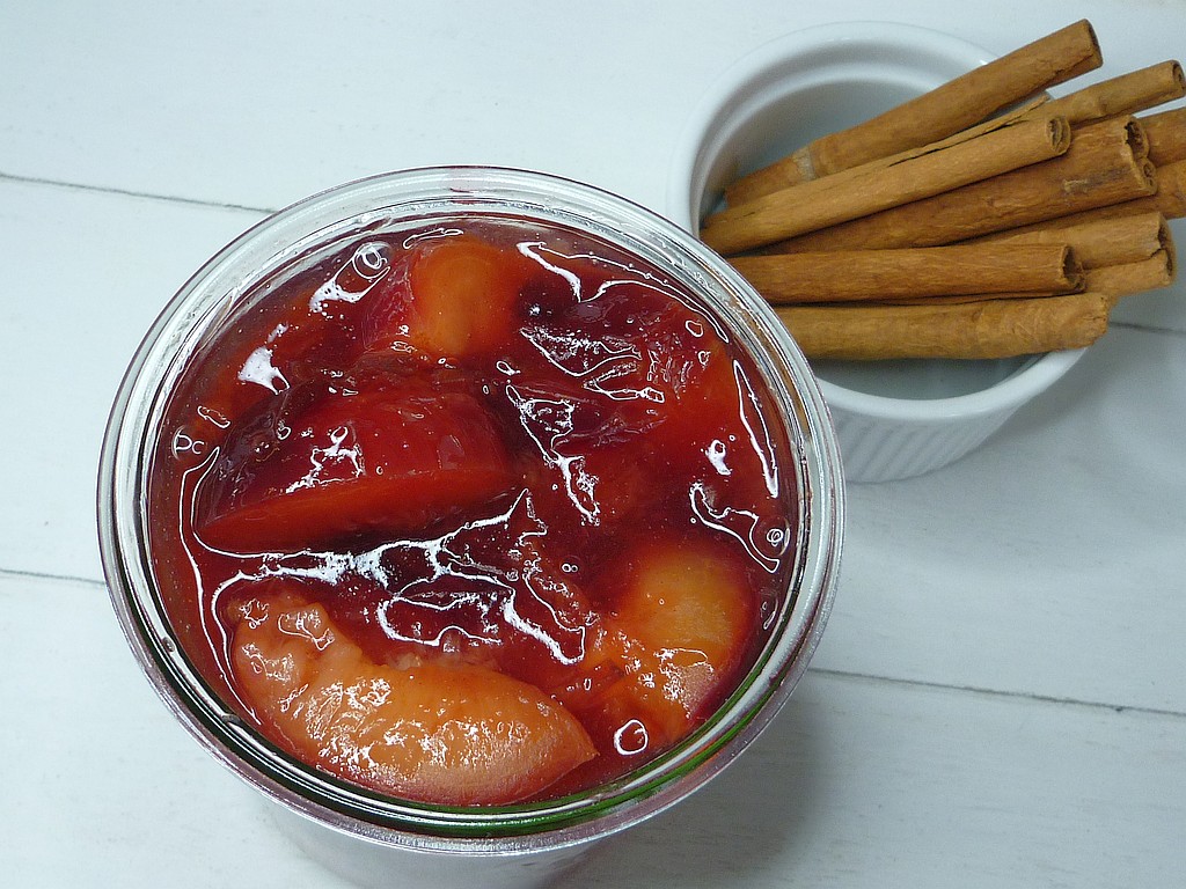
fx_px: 1884
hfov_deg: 34.9
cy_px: 444
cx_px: 593
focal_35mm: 55
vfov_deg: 26.6
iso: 125
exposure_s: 1/30
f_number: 3
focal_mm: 6.4
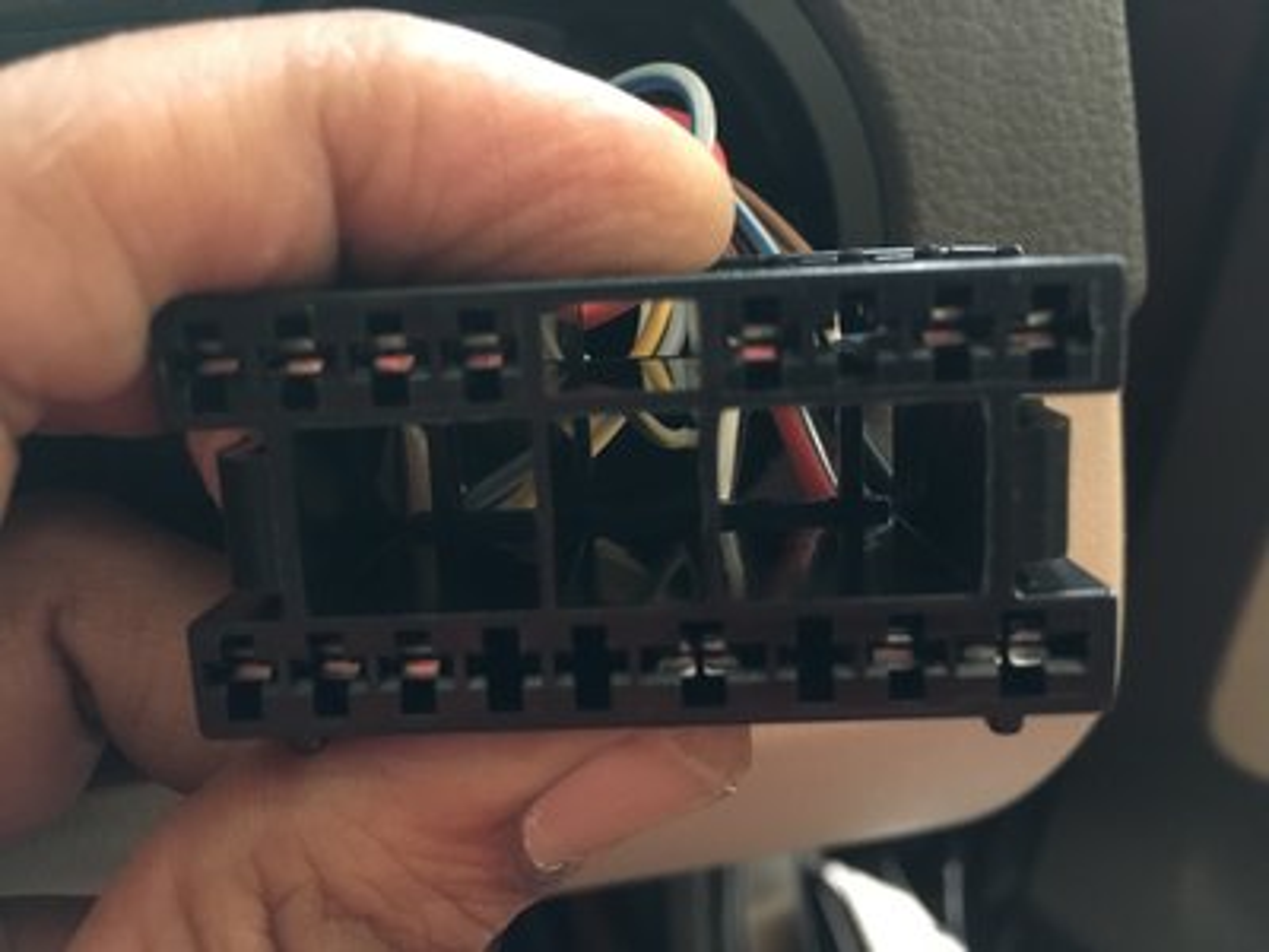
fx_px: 1063
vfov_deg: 48.2
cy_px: 476
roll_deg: +1.6
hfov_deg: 61.7
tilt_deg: -41.5
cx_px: 634
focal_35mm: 29
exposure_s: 1/17
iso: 400
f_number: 2.2
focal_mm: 4.15
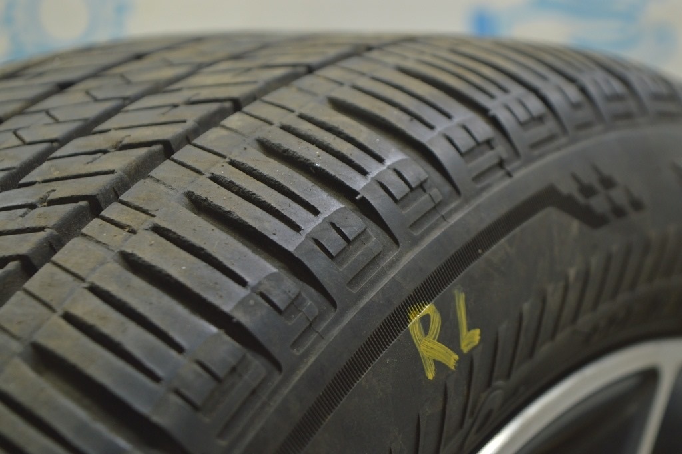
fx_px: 1562
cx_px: 341
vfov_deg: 16.5
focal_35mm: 82
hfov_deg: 24.6
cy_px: 227
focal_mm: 55
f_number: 5.6
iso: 400
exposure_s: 1/20
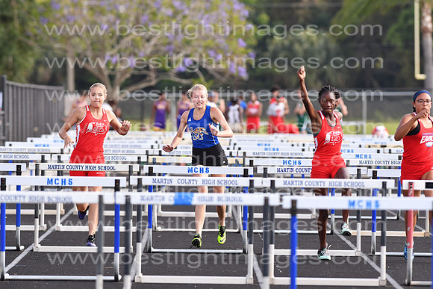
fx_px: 5414
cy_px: 144
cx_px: 216
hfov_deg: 4.6
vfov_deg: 3.1
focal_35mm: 450
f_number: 5.6
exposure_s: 1/800
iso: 400
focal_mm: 300
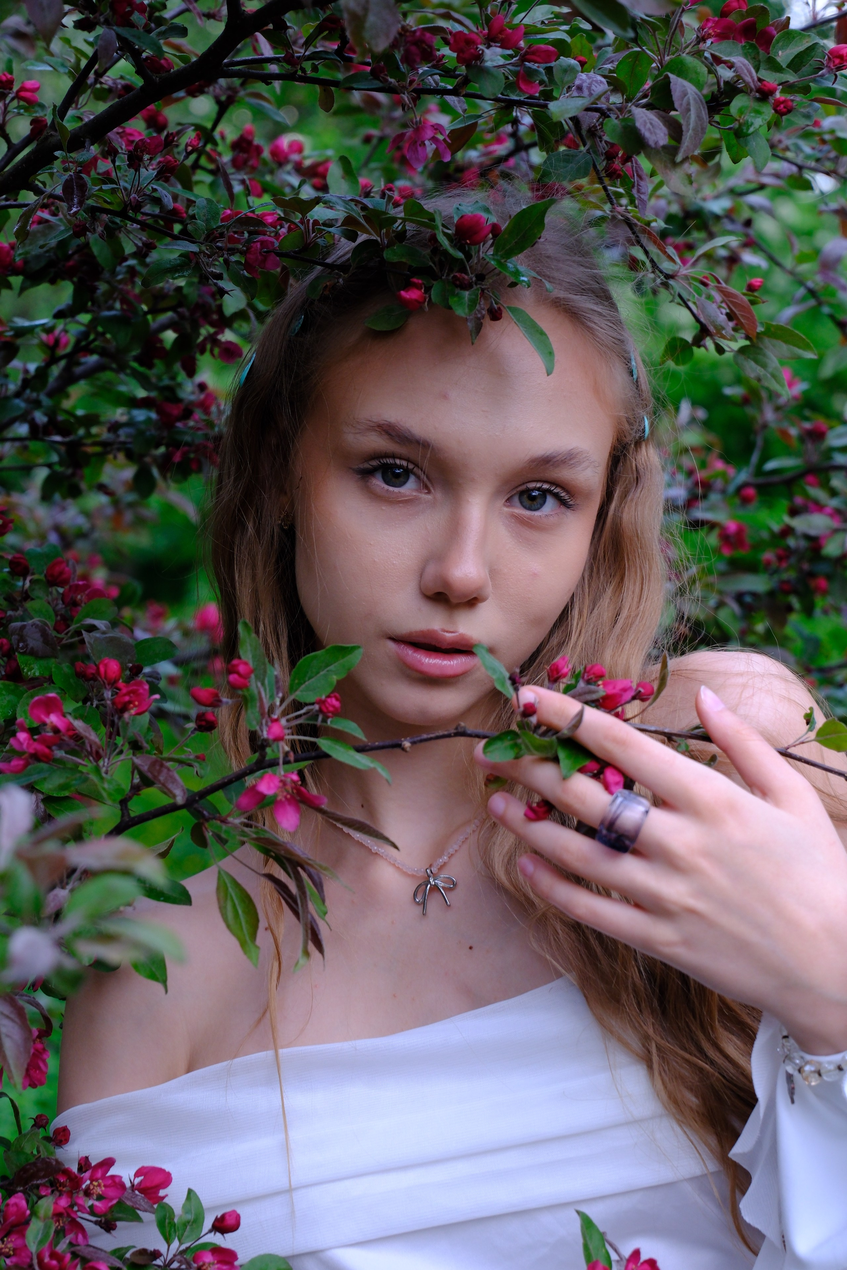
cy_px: 635
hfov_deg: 18.2
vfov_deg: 27.0
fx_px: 2647
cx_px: 424
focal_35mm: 75
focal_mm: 50
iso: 640
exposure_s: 1/110
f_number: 4.8
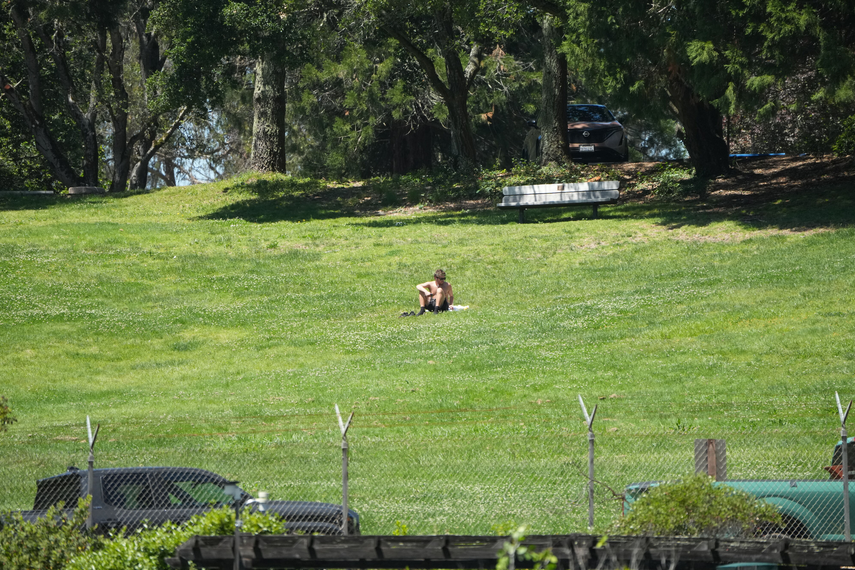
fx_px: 10260
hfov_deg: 4.8
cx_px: 421
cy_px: 283
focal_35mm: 432
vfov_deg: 3.2
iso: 1250
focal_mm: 400
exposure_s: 1/2000
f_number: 6.3
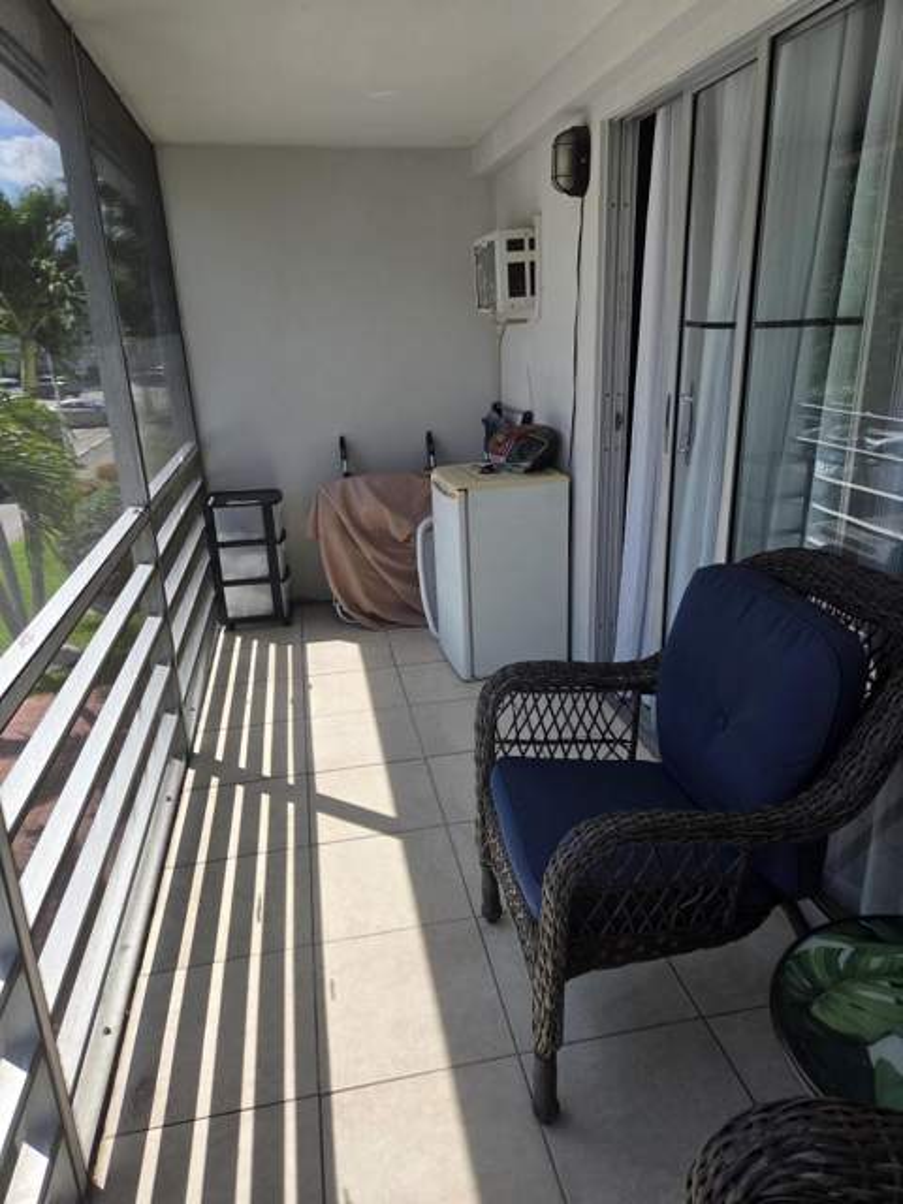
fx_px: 800
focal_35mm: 23
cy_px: 602
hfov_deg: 58.9
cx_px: 452
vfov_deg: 73.9
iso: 80
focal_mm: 5.4
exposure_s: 1/1983
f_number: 1.8
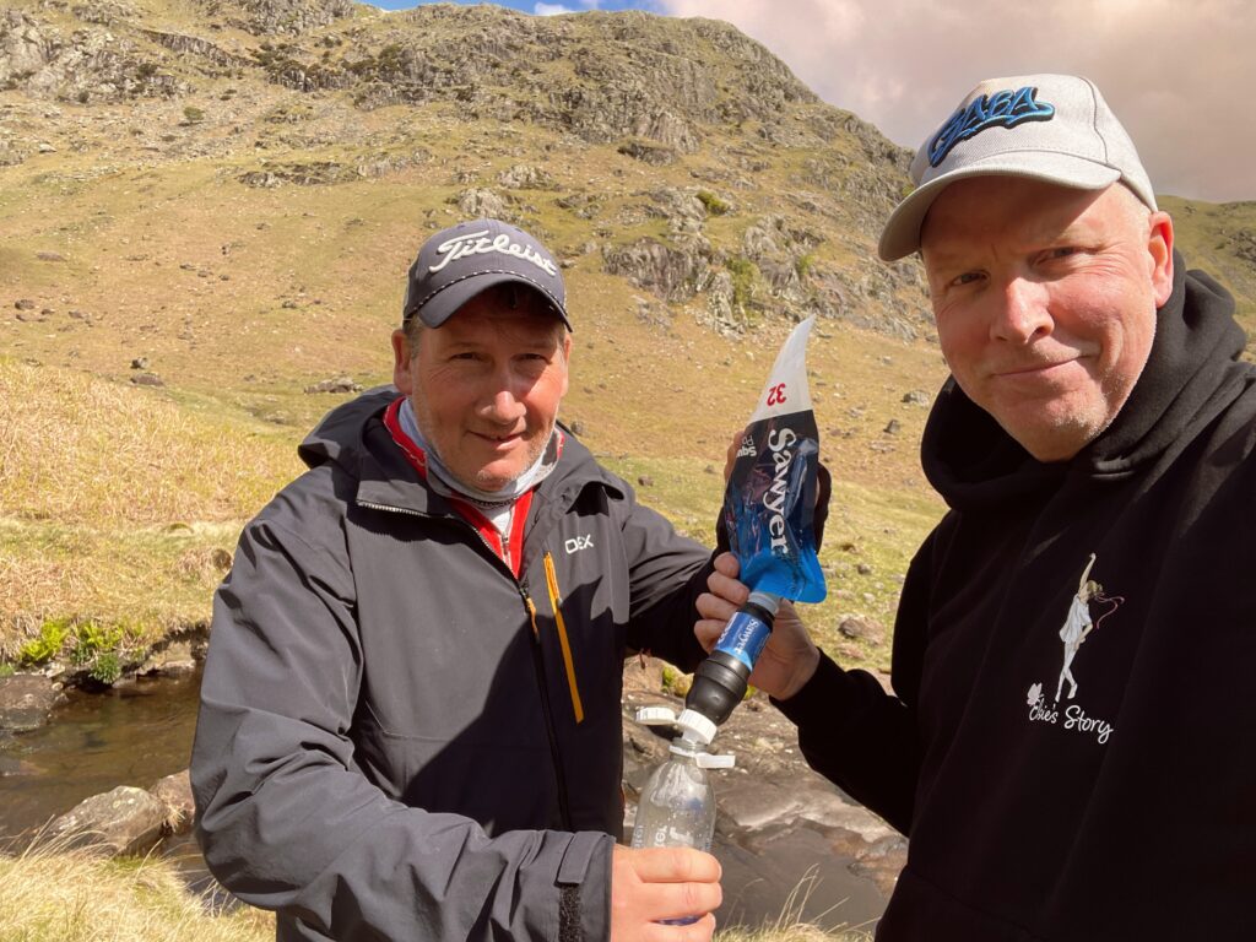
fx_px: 835
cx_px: 628
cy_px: 471
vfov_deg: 58.9
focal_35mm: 23
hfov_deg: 73.9
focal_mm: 2.71
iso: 25
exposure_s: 1/636
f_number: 2.2
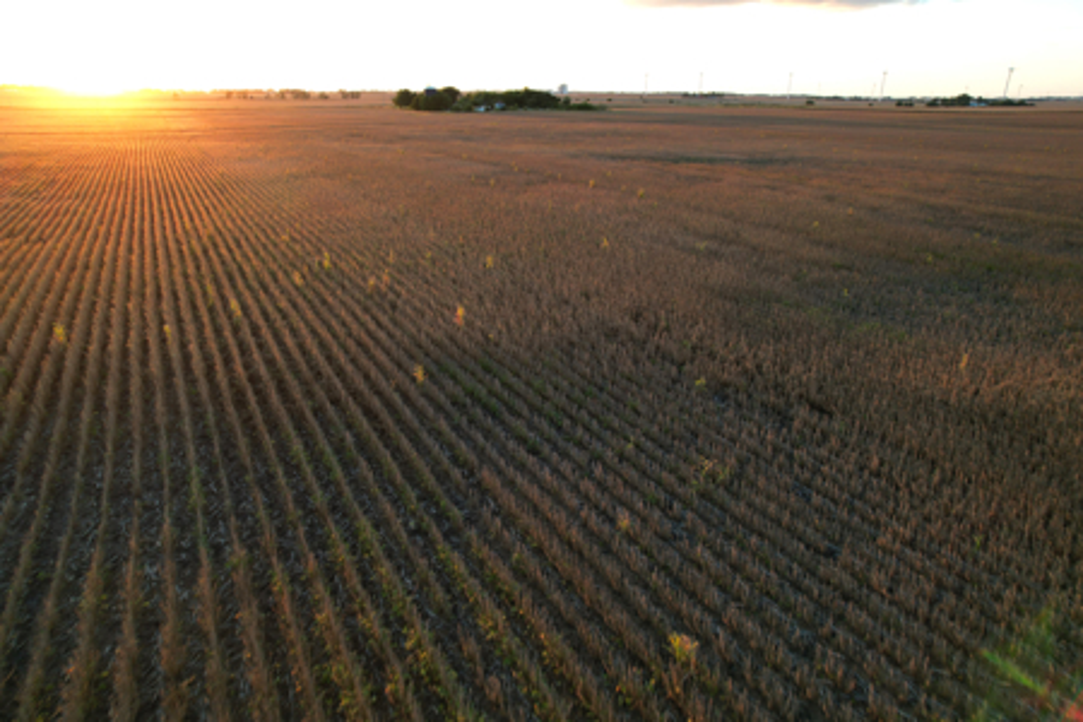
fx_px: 662
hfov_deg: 78.6
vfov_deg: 57.2
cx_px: 542
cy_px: 361
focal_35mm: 22
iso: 100
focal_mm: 8.38
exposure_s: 1/160
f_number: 2.8
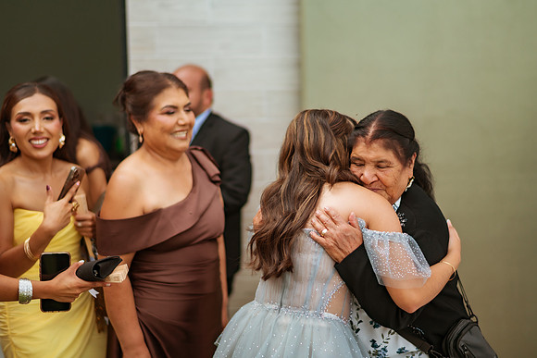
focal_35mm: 58
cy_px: 179
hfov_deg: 34.5
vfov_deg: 23.4
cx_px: 268
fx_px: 865
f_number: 1.4
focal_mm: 58
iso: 50
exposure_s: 1/8000
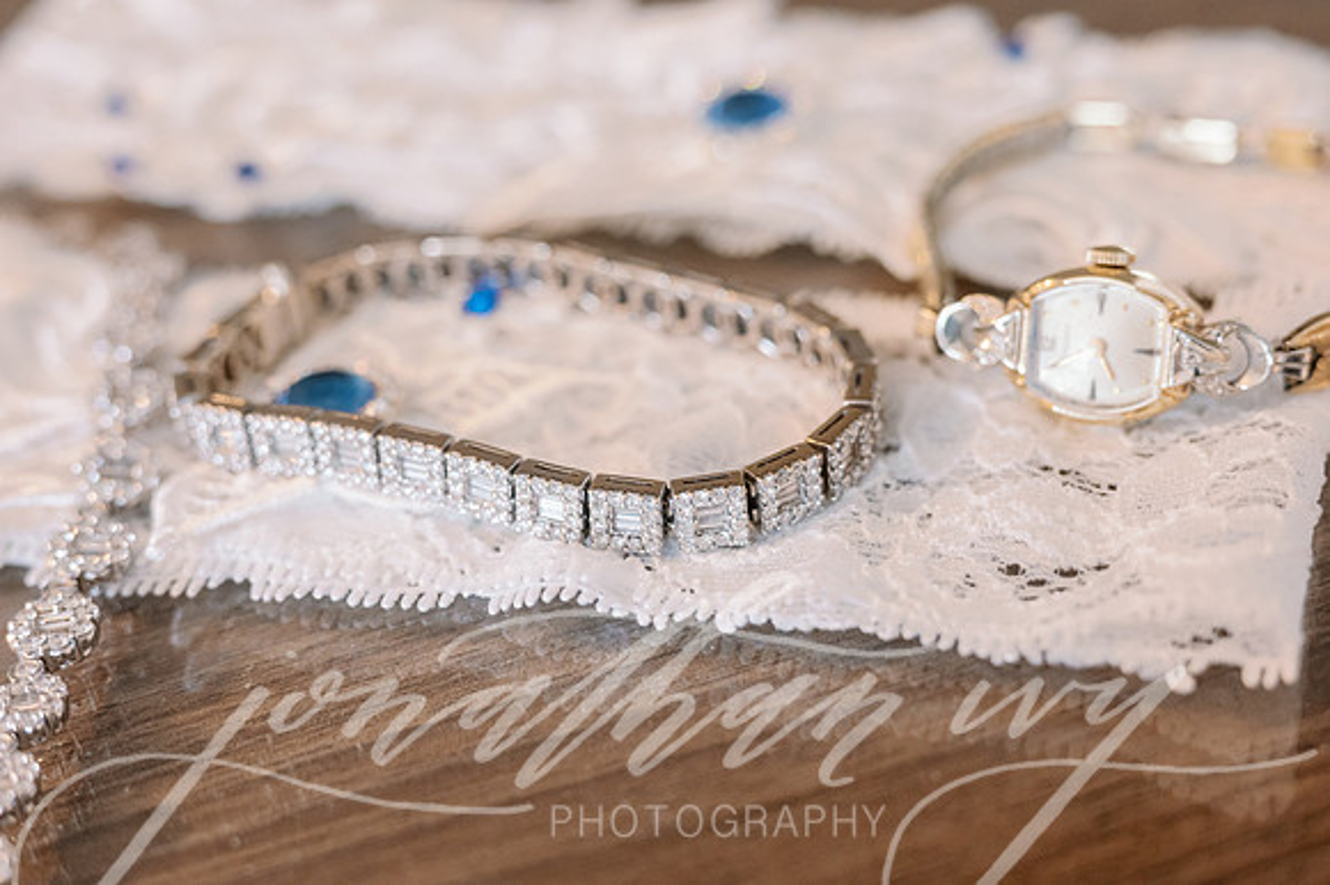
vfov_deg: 27.0
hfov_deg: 39.6
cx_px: 665
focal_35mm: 50
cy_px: 442
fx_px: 1846
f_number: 5
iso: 2500
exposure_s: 1/80
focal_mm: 50
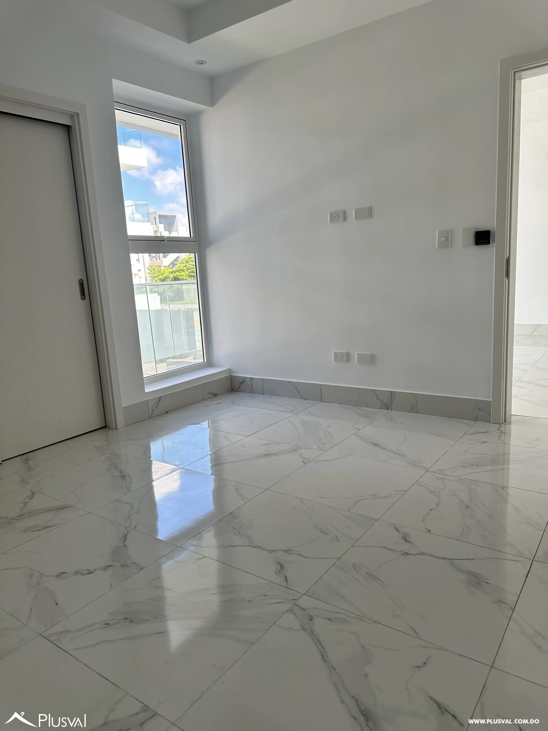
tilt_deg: -10.2
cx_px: 274
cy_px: 366
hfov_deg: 56.8
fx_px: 507
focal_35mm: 24
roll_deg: +3.2
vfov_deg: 71.6
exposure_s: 1/623
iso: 80
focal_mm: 6.86
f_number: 1.78
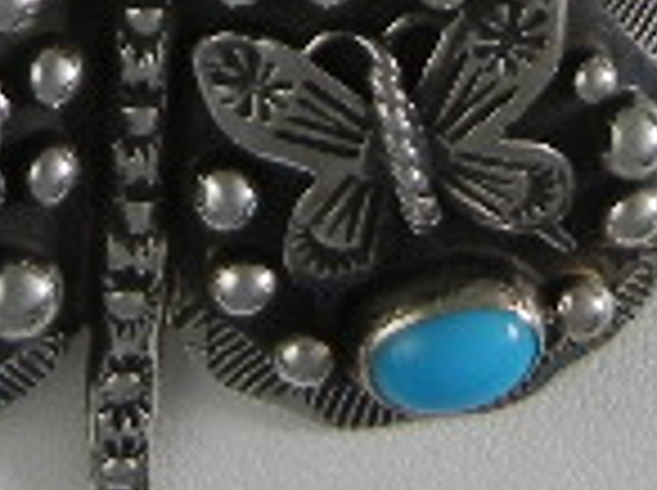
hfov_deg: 6.3
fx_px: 5988
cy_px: -818
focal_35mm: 316
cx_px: 171
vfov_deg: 4.5
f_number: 3.8
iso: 172
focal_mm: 8.1
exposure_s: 1/60
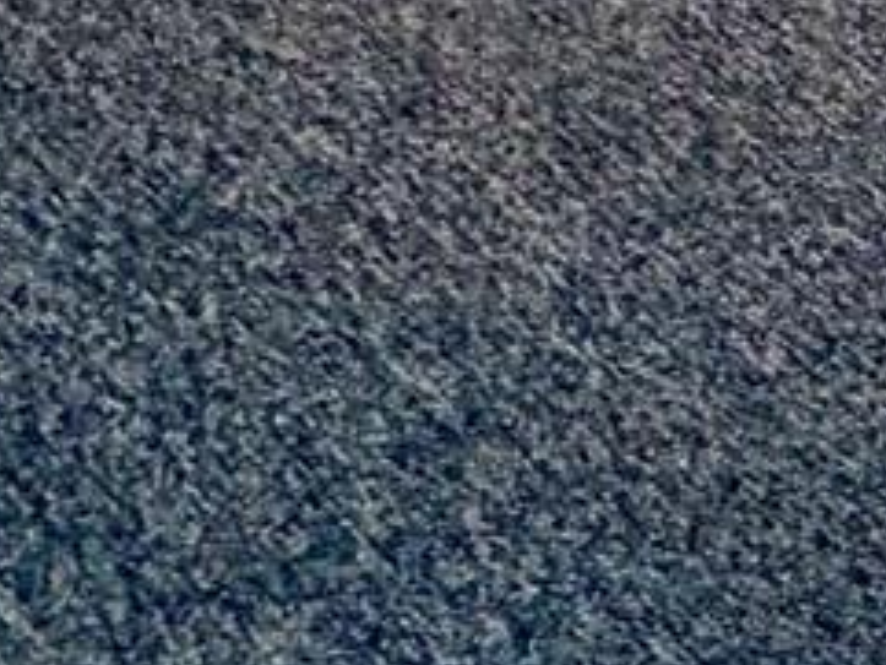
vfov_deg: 11.5
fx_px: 2382
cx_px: 1827
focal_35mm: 93
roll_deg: -4.3
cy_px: -1154
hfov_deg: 15.9
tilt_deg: -4.1
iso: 160
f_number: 2.2
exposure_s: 1/60
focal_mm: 2.22
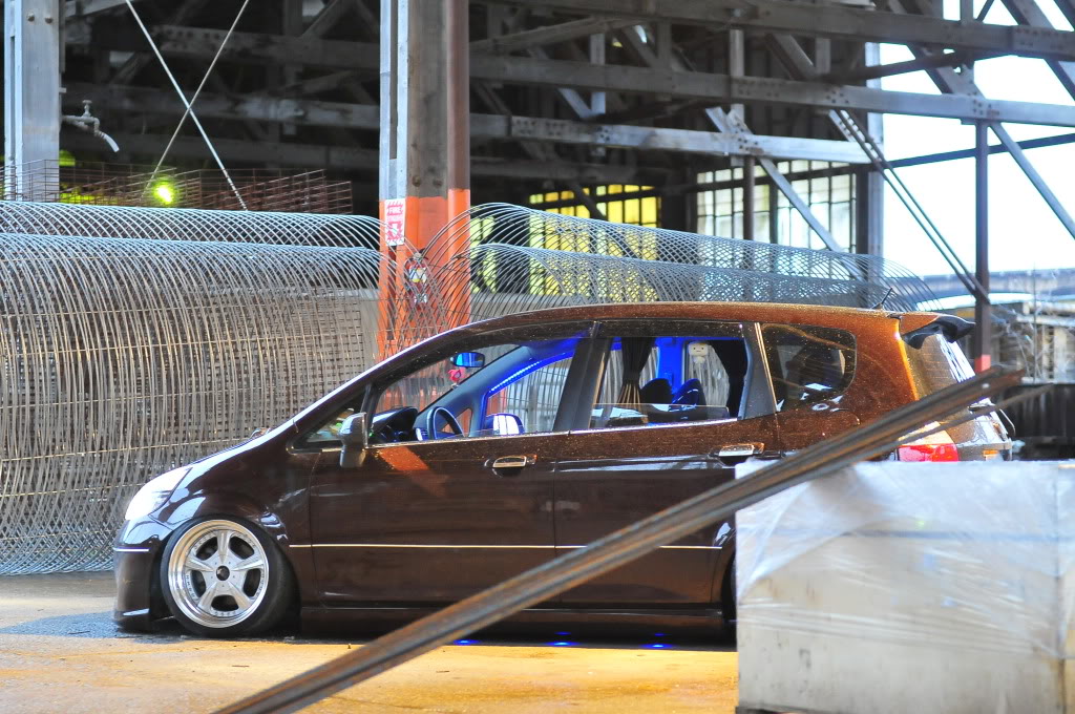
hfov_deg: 21.9
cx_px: 538
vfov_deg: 14.7
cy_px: 357
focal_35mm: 93
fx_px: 2774
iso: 1600
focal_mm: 62
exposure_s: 1/20
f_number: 2.8
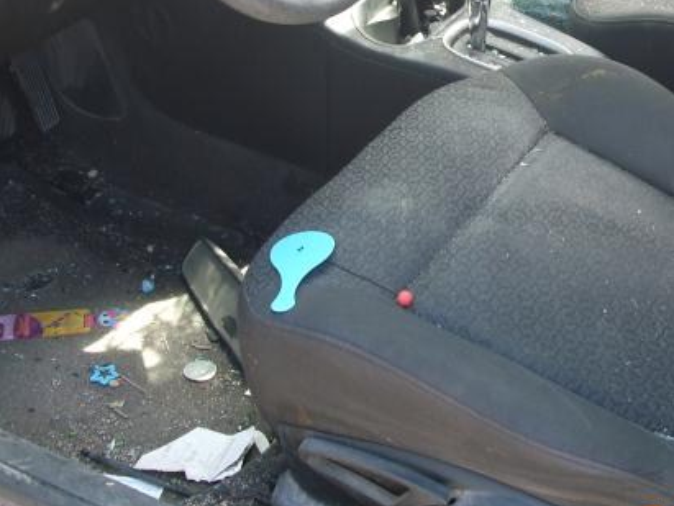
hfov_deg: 27.4
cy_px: 85
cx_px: 497
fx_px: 1364
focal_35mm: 70
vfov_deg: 20.7
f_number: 3.1
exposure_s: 1/80
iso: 80
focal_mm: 6.3
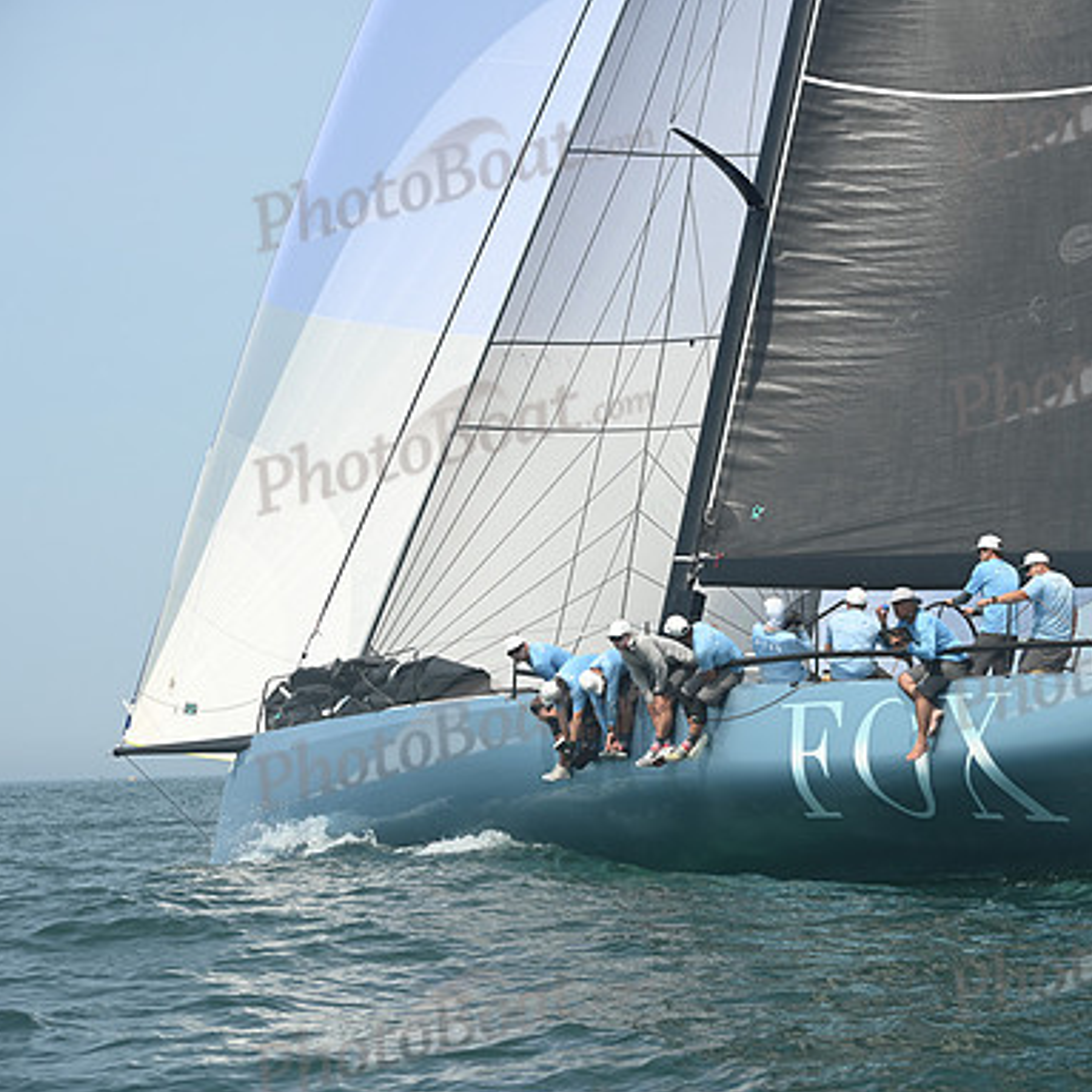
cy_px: 549
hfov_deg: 19.2
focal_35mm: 90
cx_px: 804
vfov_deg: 19.3
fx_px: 3212
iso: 320
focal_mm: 70
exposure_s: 1/1250
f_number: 7.1
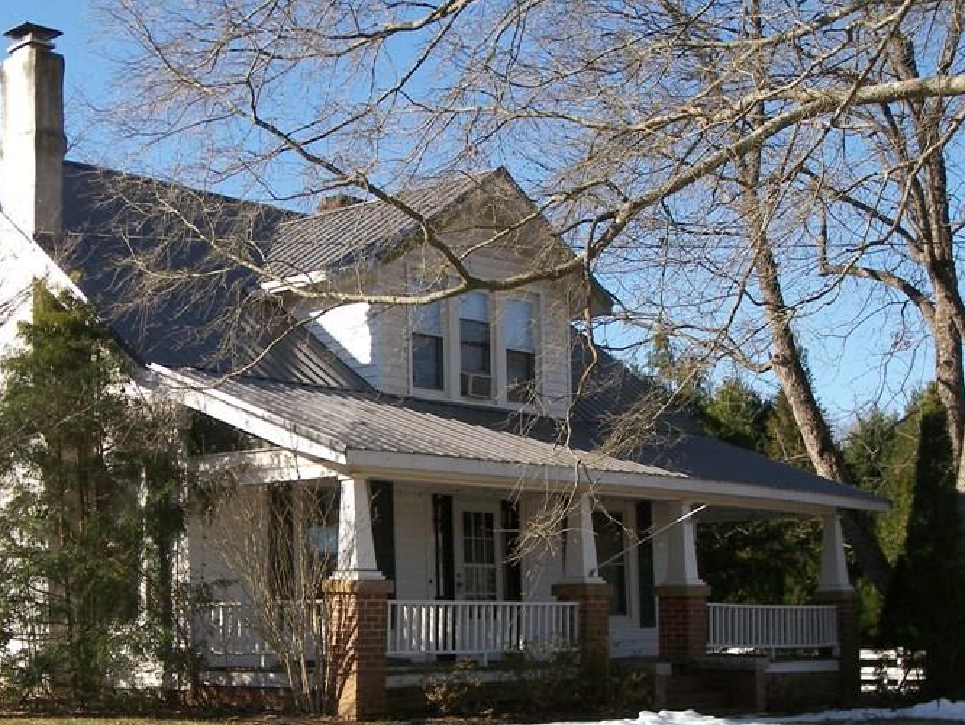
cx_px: 297
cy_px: 490
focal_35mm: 63
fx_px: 1757
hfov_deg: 30.4
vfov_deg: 23.2
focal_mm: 8.7
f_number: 3.2
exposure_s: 1/640
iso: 100
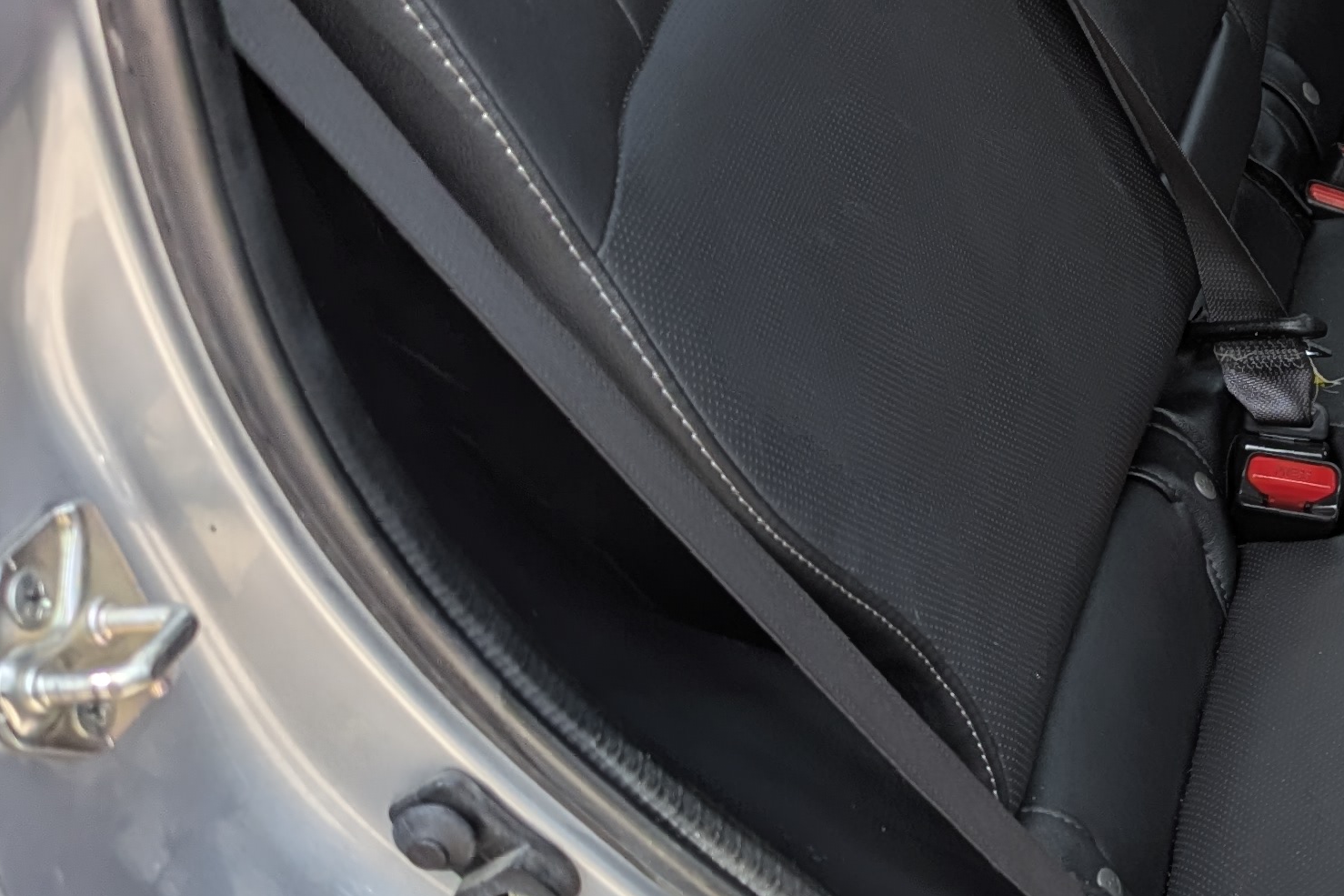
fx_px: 2576
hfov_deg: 26.0
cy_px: 610
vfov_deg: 19.7
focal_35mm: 69
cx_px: 1636
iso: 21
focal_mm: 6.9
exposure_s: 1/442
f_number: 1.68
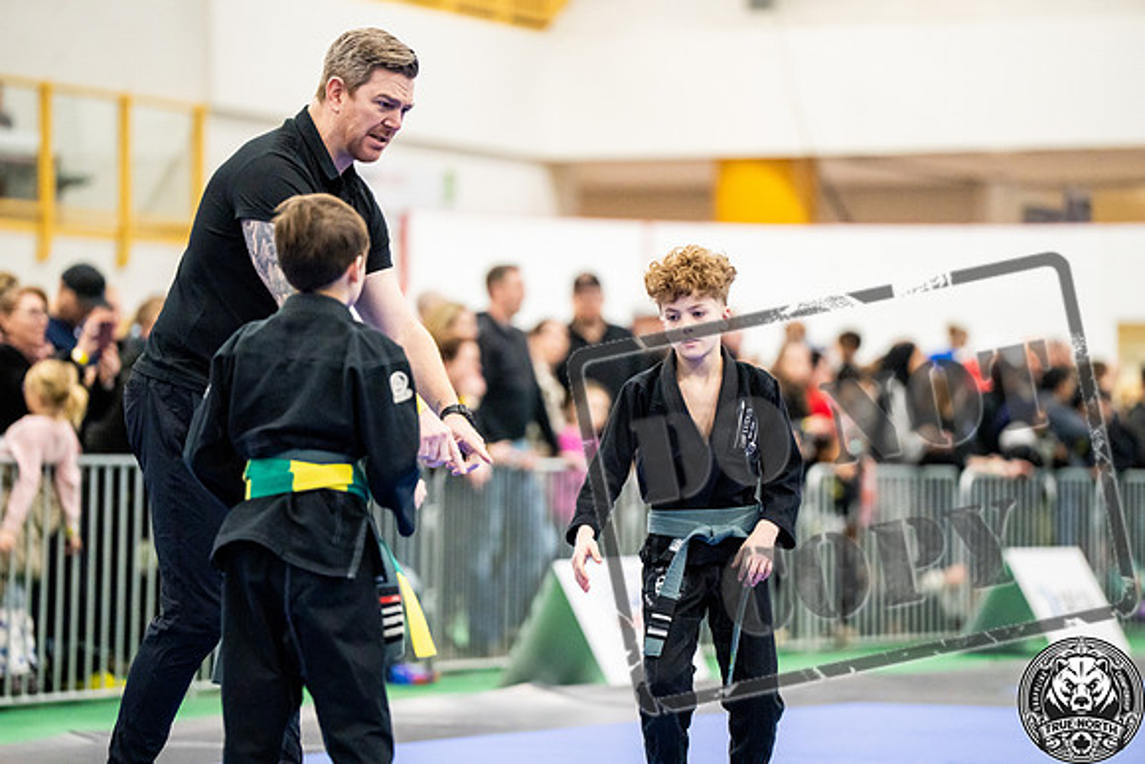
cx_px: 572
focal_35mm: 185
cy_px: 382
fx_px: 5885
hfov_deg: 11.1
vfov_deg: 7.4
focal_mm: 185
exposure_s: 1/500
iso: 5000
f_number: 2.8
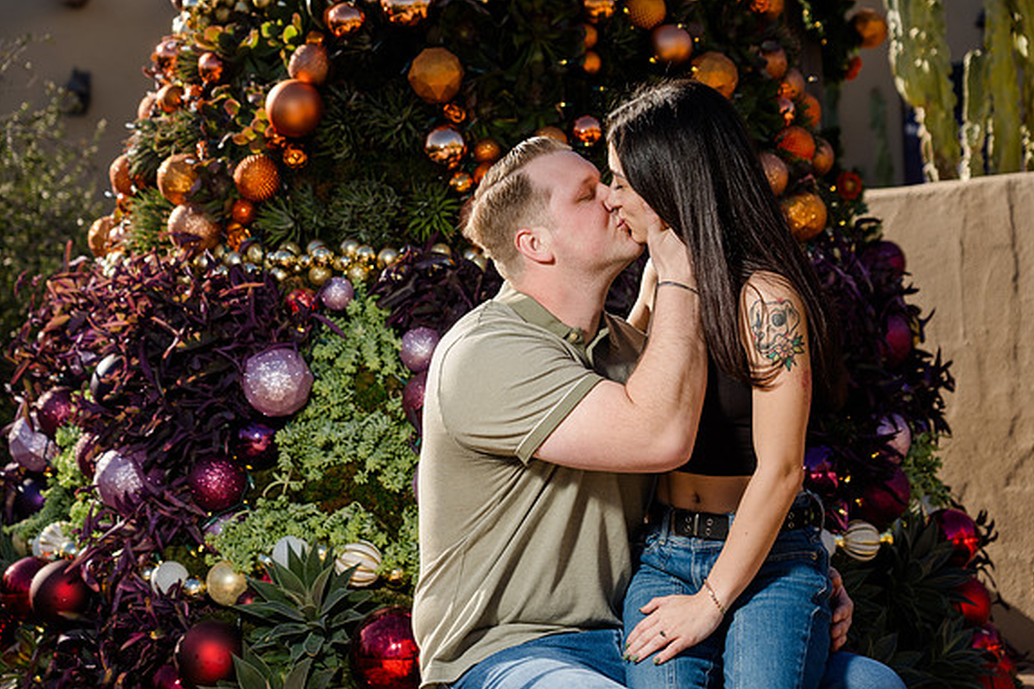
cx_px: 522
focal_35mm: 79
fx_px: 2269
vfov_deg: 17.3
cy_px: 347
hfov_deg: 25.7
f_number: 5.6
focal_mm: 78
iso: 50
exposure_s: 1/250
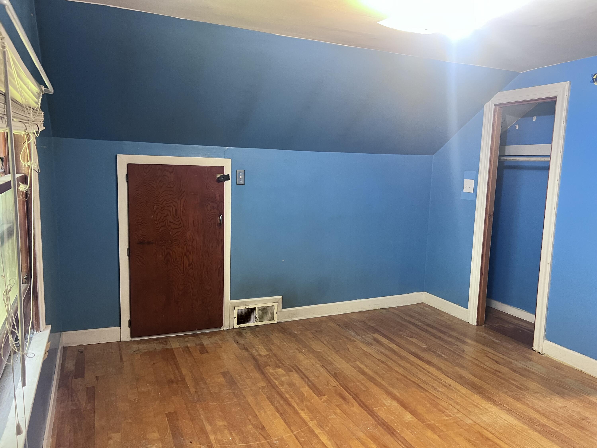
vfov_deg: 53.1
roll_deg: -1.4
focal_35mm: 26
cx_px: 298
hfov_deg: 67.3
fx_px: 448
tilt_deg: -7.7
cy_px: 224
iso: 320
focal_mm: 5.7
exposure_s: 1/60
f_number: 1.5
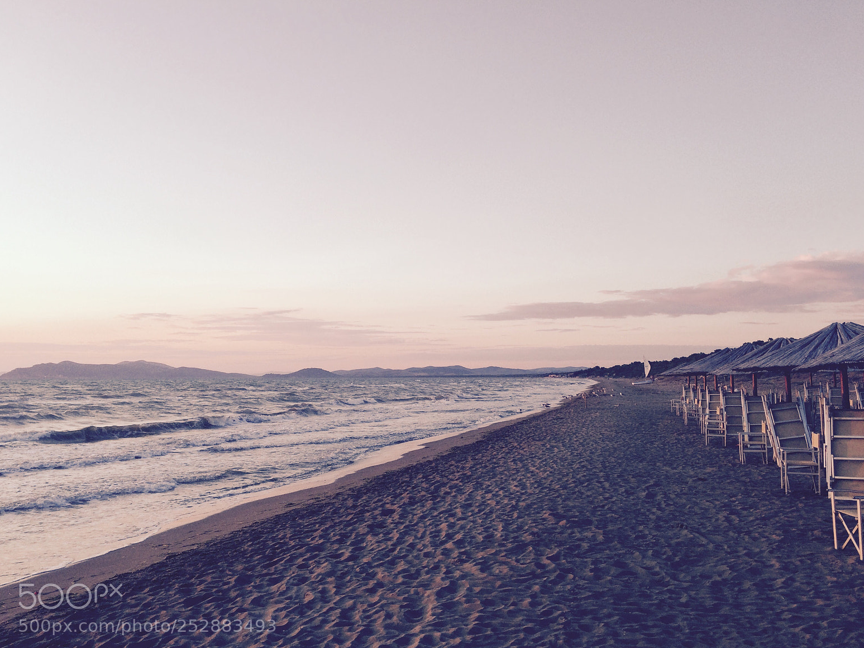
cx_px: 431
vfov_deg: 46.8
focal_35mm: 30
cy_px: 335
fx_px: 749
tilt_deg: +2.1
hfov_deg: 60.0
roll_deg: +0.6
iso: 32
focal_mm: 4.15
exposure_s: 1/181
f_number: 2.2
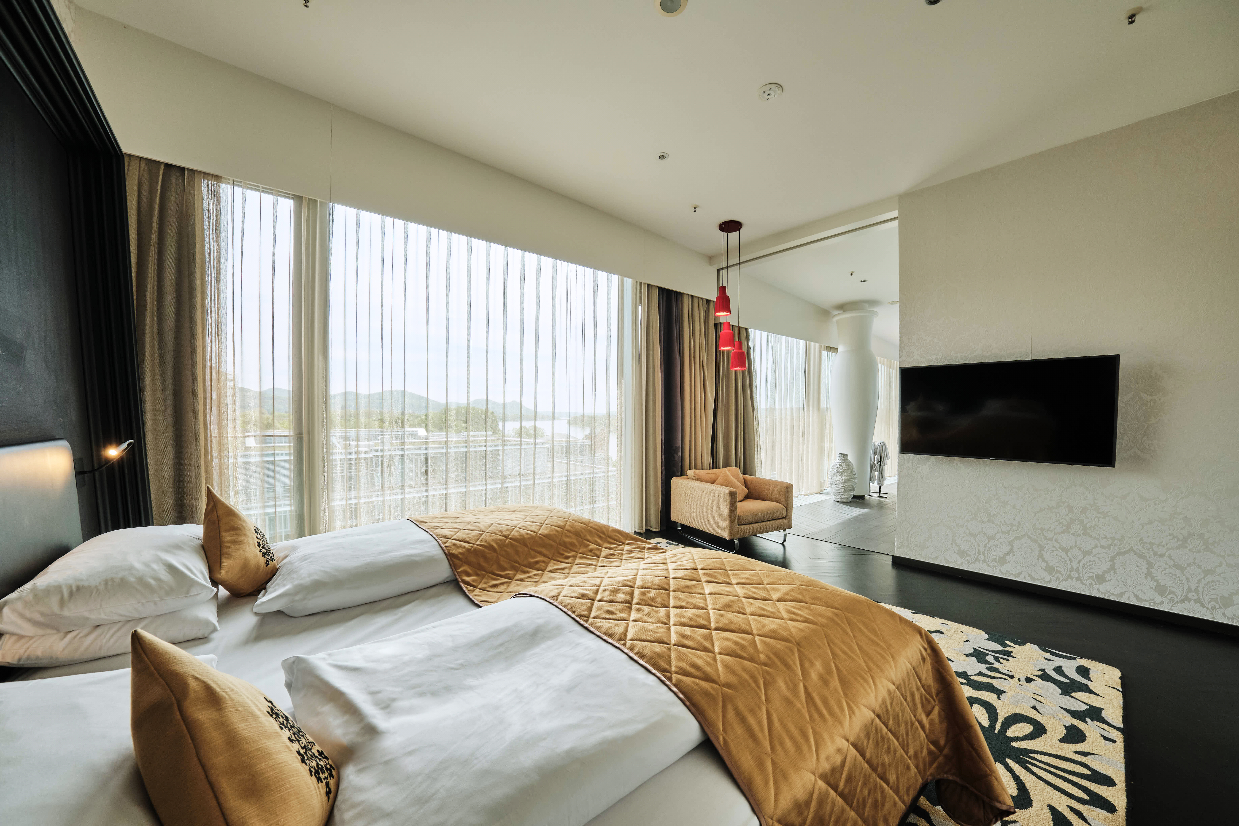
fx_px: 413
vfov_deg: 90.0
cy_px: 413
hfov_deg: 112.6
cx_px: 620
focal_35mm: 12
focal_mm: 8
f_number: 8
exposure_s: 1/50
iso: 400
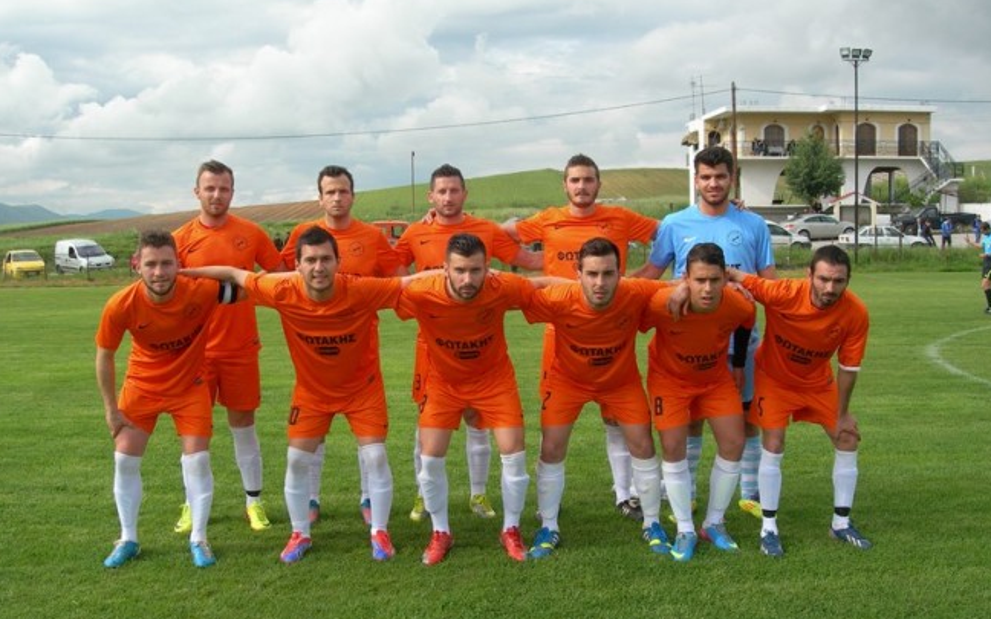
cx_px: 500
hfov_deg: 48.2
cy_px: 334
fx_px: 1107
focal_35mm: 41
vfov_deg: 31.2
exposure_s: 1/347
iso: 50
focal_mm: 7.8
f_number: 4.8
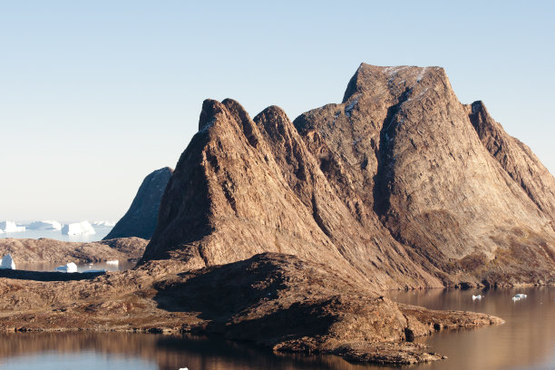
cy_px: 185
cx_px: 278
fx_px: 1619
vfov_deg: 13.0
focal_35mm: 105
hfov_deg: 19.5
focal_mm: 70
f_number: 8
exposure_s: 1/1250
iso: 640
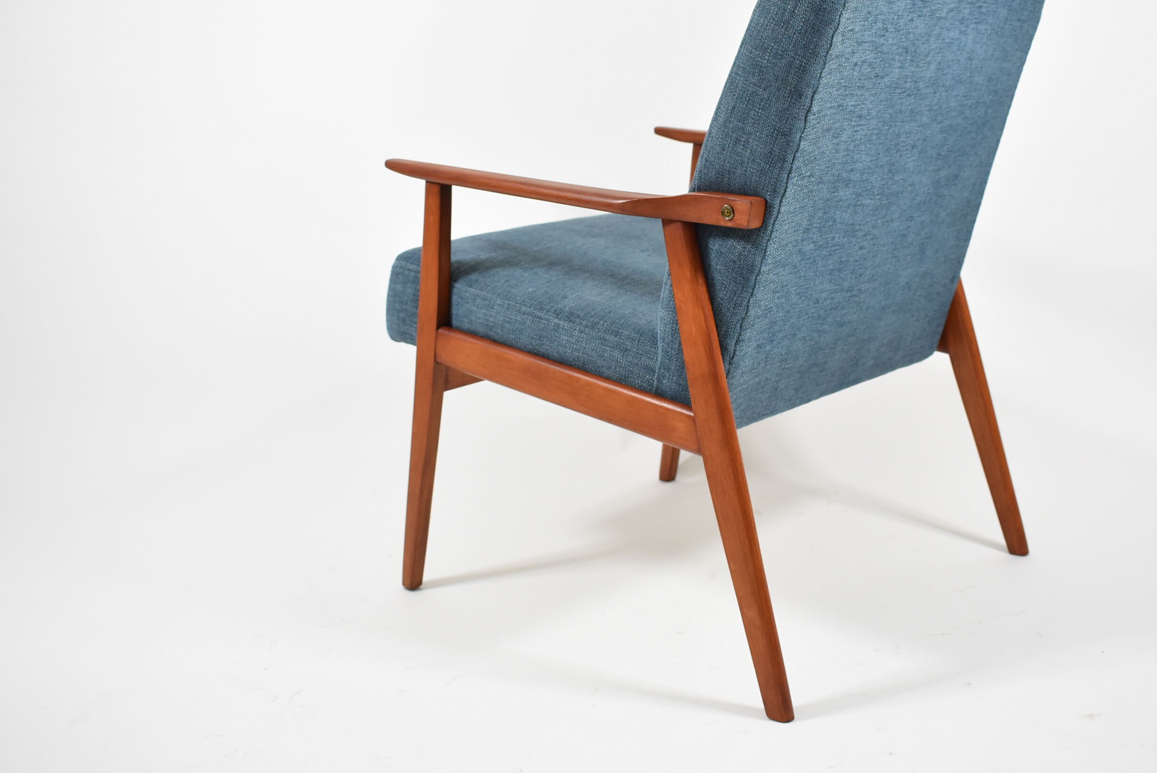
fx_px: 1415
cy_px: 304
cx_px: 637
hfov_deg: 44.4
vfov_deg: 30.5
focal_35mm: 44
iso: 800
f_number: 5
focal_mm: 24
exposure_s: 1/125
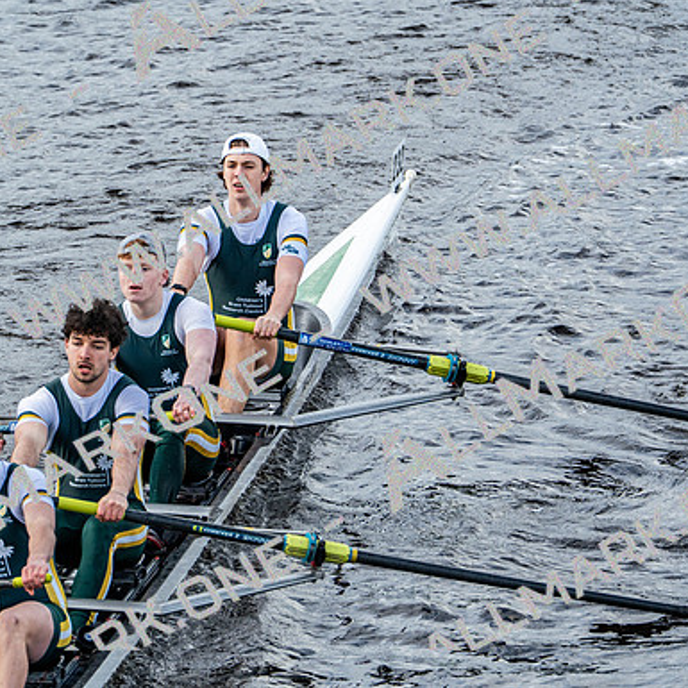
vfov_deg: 2.7
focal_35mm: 641
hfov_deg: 2.7
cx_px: 229
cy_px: 344
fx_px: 14414
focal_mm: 500
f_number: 6.3
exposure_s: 1/1250
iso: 800
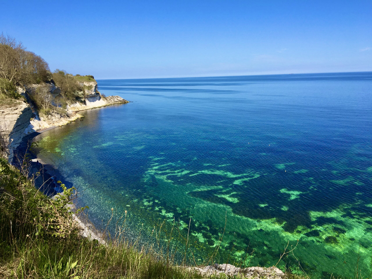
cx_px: 186
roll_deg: +1.4
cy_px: 140
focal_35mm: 29
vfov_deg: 48.2
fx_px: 312
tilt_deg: -12.0
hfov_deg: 61.7
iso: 25
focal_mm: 4.15
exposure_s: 1/1709
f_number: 2.2
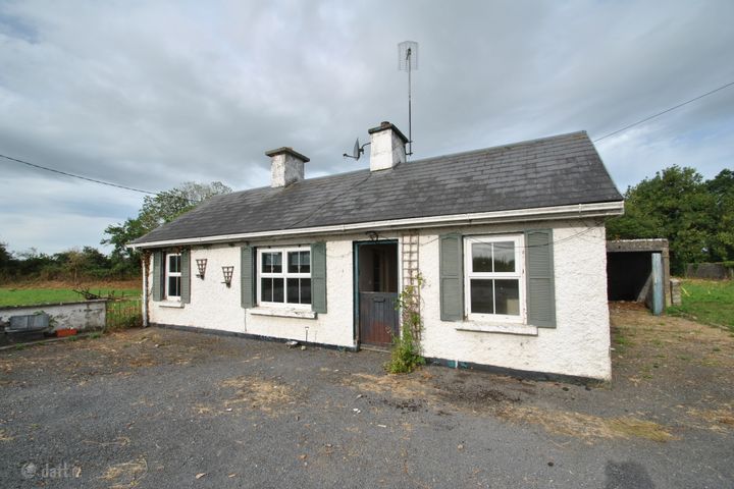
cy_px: 244
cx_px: 367
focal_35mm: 15
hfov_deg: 100.4
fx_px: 306
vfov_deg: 77.3
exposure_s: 1/250
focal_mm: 10
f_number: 8
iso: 100
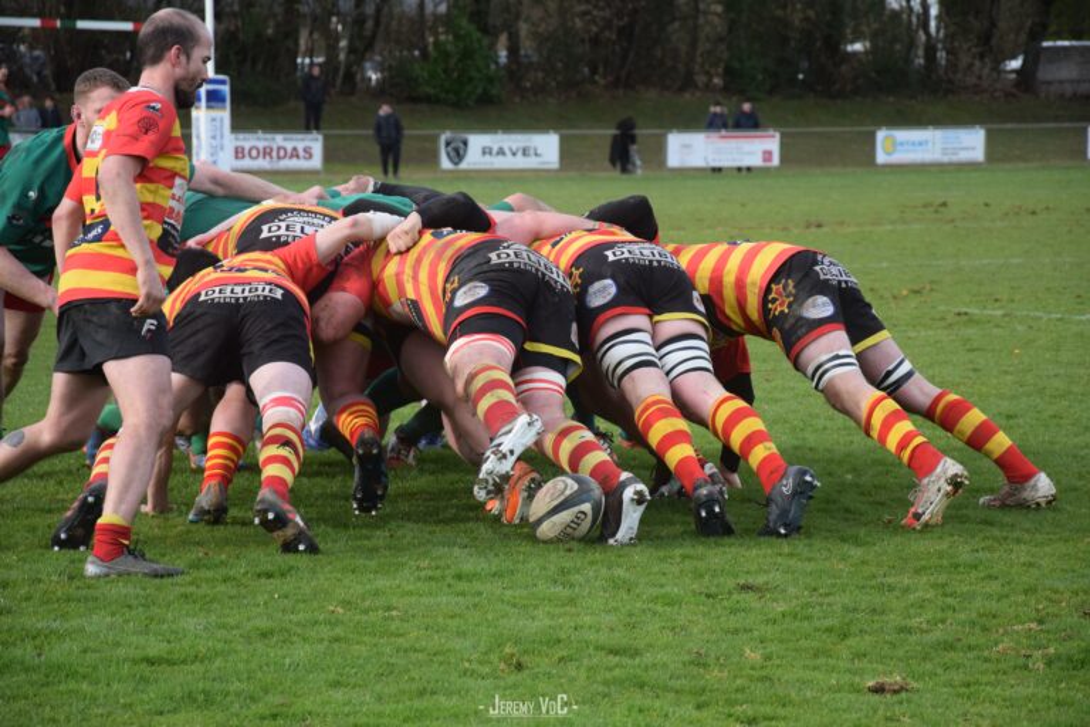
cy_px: 364
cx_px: 545
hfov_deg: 13.0
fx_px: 4768
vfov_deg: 8.7
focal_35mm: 158
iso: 800
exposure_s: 1/800
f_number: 5.6
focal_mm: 105
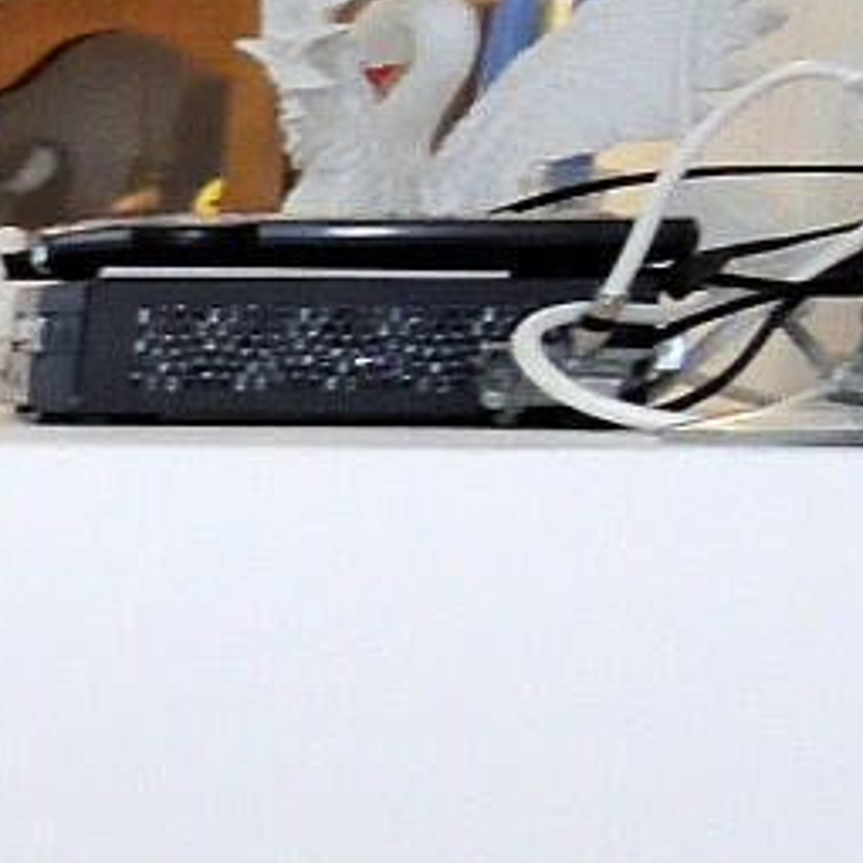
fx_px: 4231
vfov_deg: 11.4
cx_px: -3828
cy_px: 1036
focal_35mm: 150
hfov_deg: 5.8
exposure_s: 1/60
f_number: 4.5
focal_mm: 10
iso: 1100
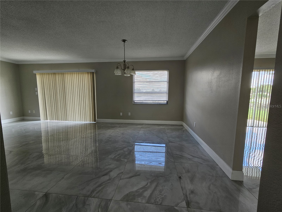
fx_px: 106
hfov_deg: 106.2
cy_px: 106
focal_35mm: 13
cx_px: 141
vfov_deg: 89.9
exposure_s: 1/77.4
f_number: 2.2
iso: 64
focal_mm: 2.2
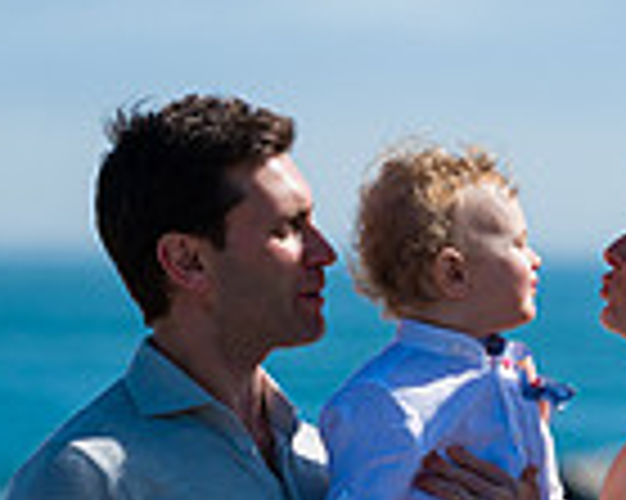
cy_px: 554
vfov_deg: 3.5
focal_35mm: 439
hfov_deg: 4.4
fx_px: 8128
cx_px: 522
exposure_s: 1/5000
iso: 200
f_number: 3.2
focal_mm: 112
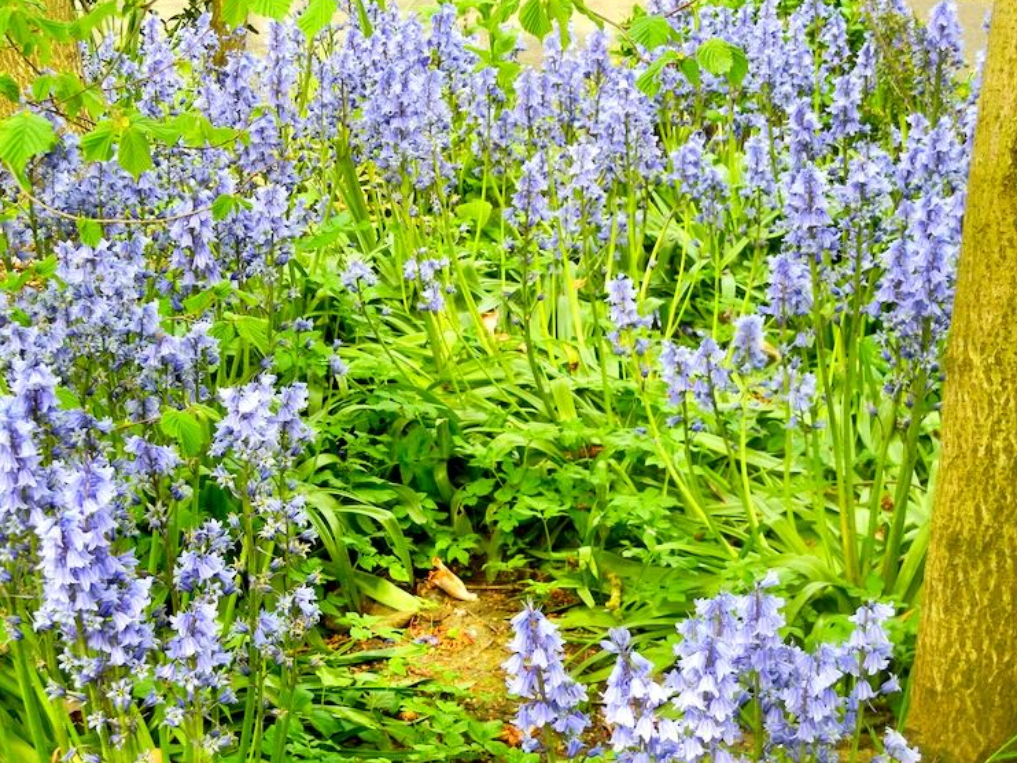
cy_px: 468
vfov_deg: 15.7
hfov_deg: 20.9
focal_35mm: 94
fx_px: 2762
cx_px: 530
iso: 160
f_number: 4.1
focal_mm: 12.2
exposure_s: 1/157
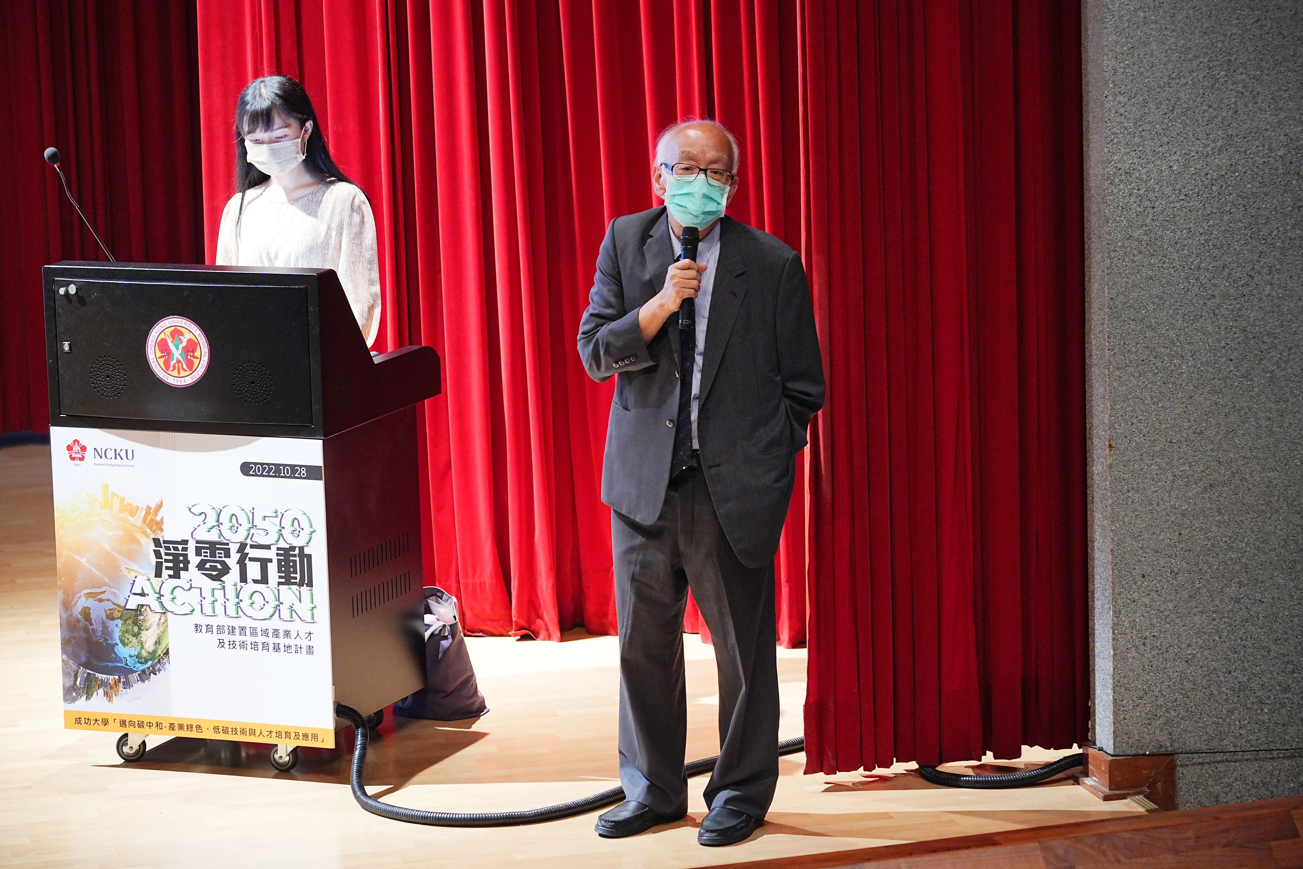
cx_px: 652
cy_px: 434
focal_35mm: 139
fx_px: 5031
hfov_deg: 14.8
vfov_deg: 9.9
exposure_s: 1/40
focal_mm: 139
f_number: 4
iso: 3200
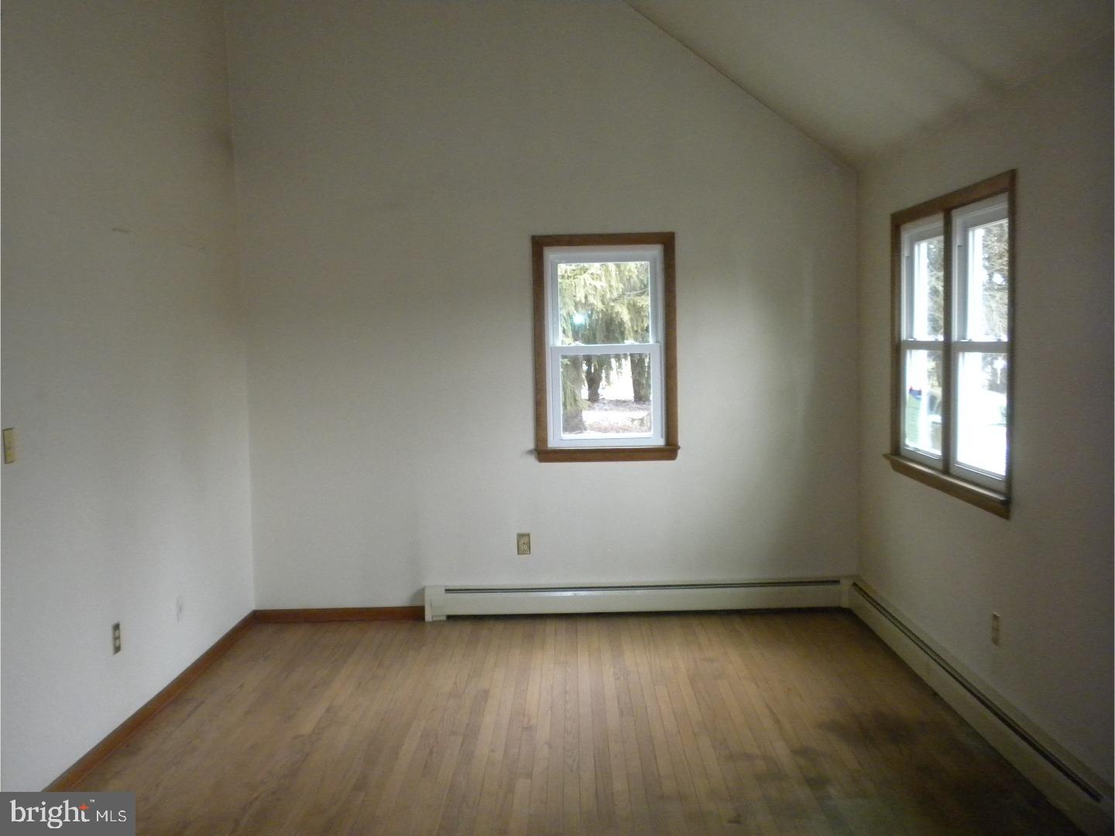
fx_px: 1192
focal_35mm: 37
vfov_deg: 38.7
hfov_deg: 50.1
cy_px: 418
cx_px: 558
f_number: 3.5
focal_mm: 6.6
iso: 400
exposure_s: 1/31.4
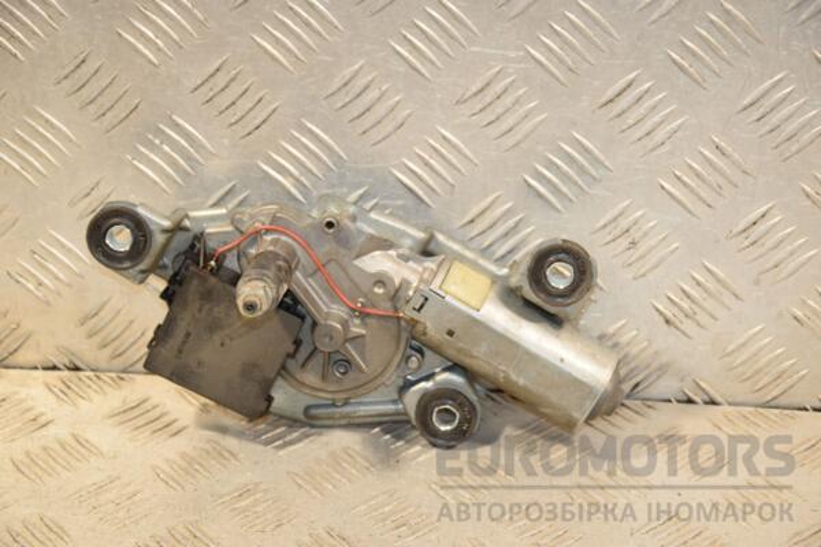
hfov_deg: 18.2
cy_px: 274
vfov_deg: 12.2
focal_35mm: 112
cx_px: 410
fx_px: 2565
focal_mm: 75
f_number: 6.3
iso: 800
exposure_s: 1/200
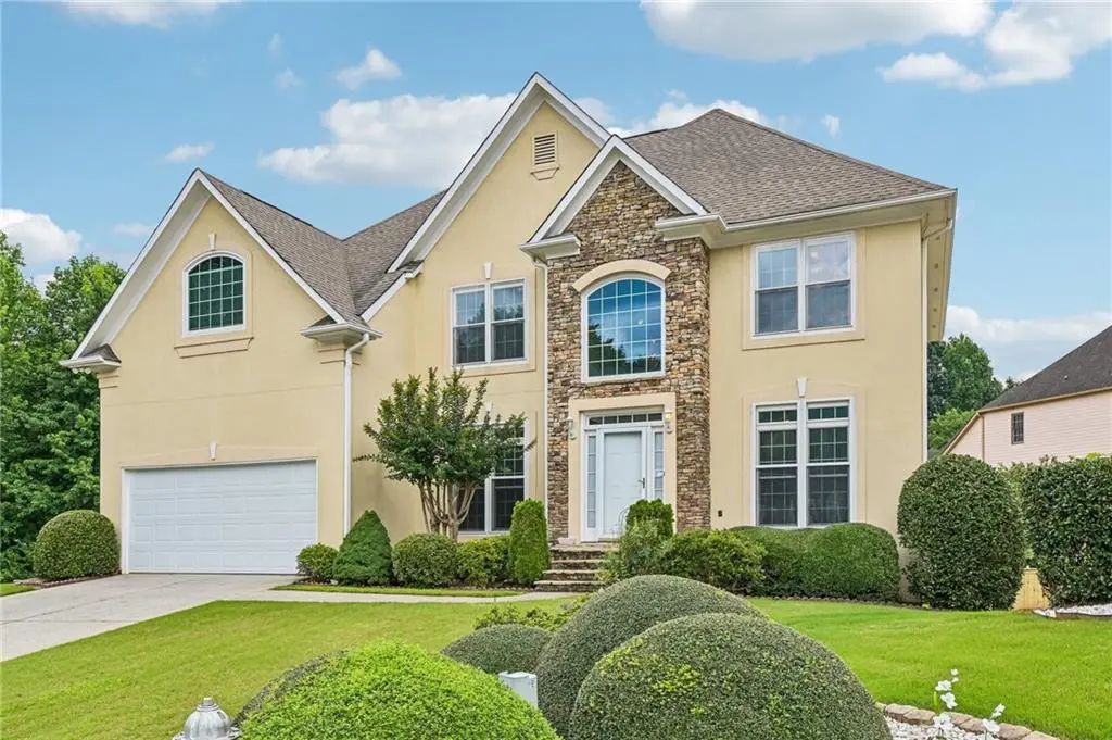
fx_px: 802
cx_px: 556
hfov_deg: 69.4
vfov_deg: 49.5
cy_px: 370
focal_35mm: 26
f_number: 8
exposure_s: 1/320
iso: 200
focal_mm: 26
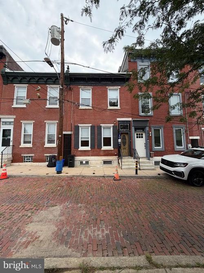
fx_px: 110
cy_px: 136
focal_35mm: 14
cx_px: 102
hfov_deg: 85.7
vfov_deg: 102.1
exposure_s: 1/625
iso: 40
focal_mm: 2.22
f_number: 2.2
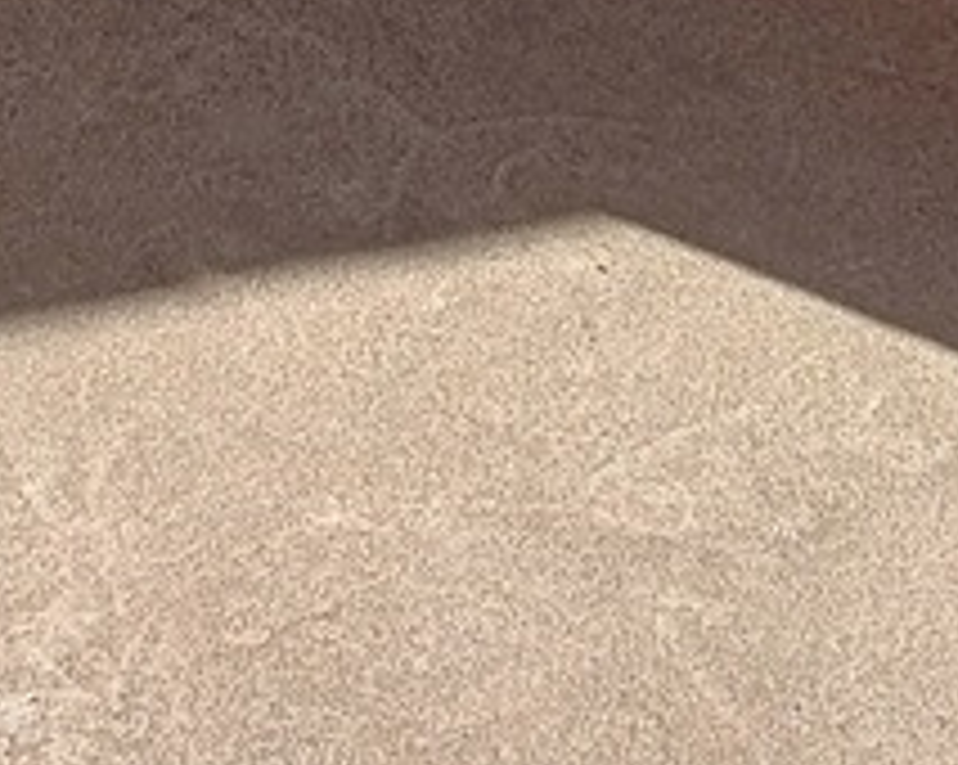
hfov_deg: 15.6
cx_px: 81
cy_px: -788
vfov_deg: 11.3
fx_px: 3456
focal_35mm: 122
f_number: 1.8
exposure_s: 1/197
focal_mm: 3.98
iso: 20
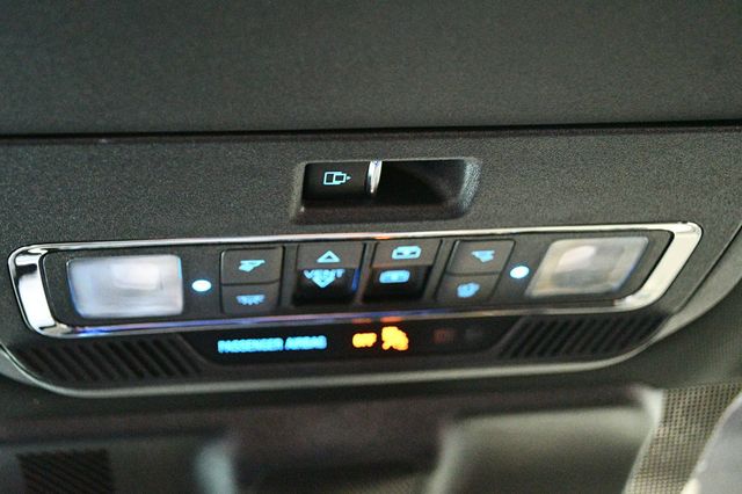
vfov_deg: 26.0
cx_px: 371
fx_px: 1071
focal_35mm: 52
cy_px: 247
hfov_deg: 38.2
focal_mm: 35
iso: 12800
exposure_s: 1/40
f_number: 5
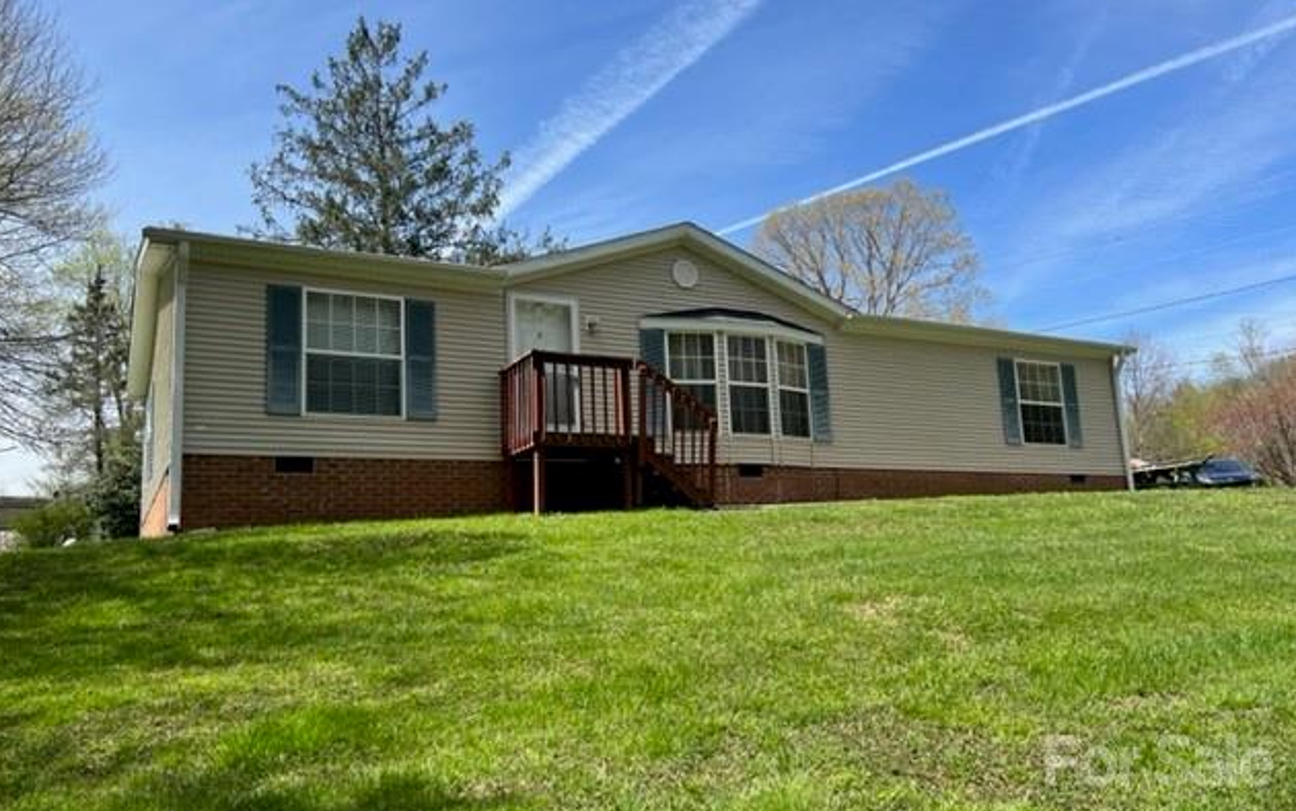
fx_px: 989
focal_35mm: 28
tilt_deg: +9.2
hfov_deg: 66.5
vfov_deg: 44.5
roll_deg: +3.2
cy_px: 428
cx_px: 646
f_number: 1.5
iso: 50
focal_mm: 5.7
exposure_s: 1/2632
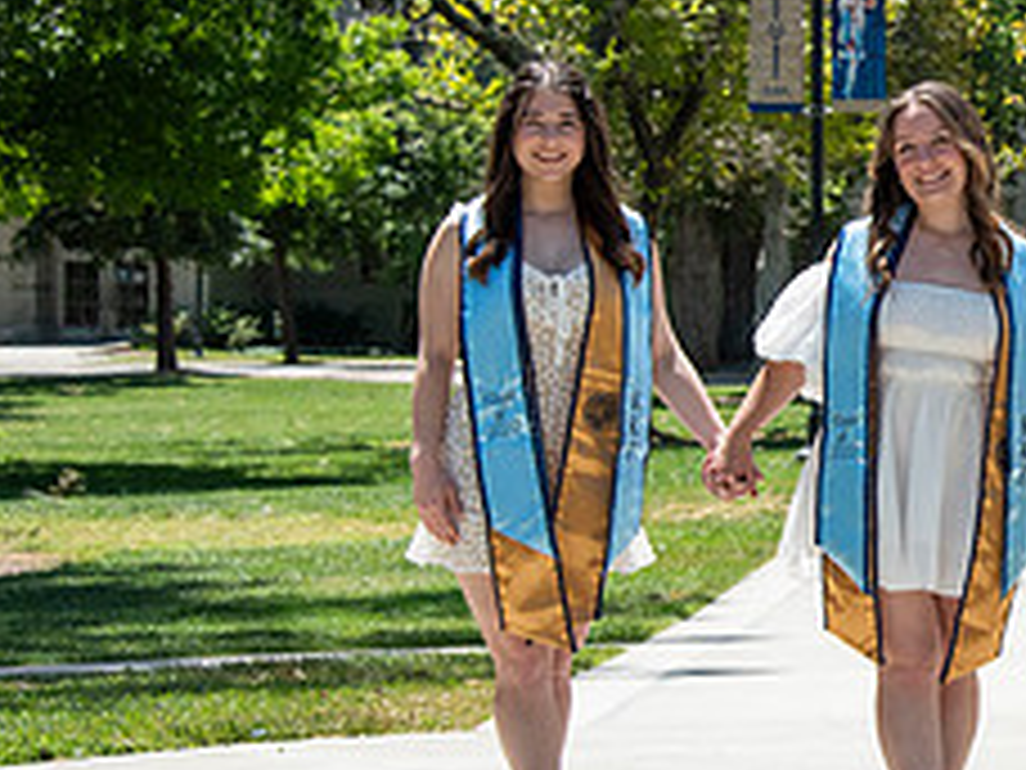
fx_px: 4505
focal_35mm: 152
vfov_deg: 9.8
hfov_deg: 12.7
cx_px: 1184
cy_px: 331
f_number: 5.6
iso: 500
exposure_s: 1/2500
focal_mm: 62
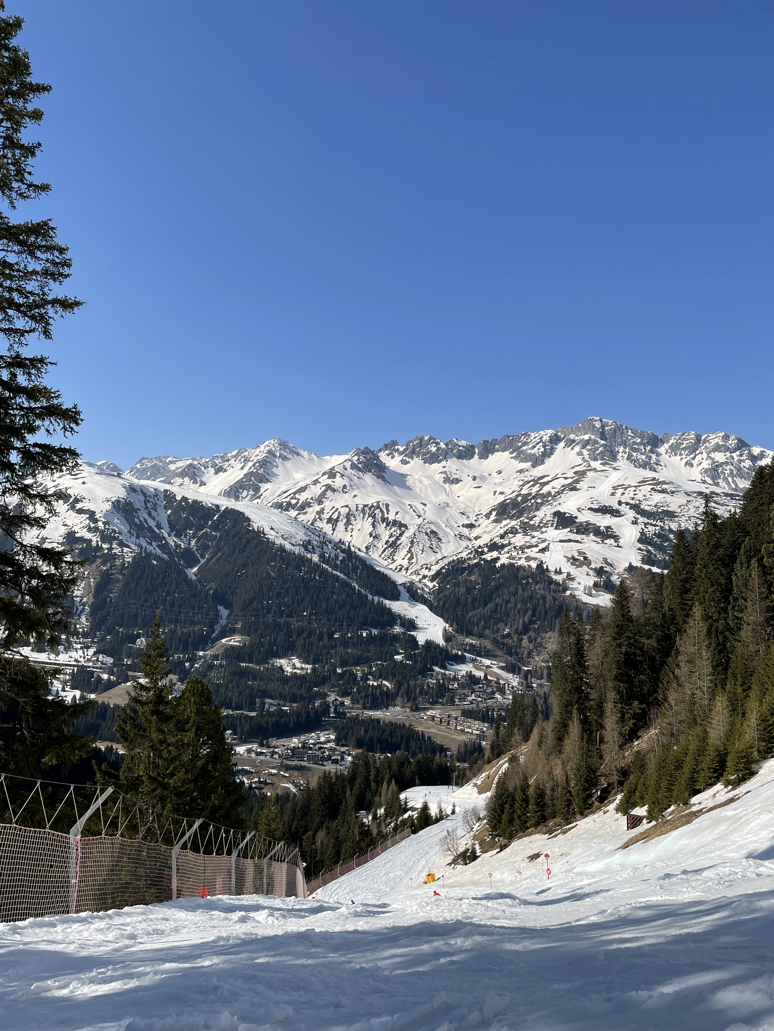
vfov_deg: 67.3
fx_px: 775
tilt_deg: +6.7
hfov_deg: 53.1
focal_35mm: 26
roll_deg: -0.4
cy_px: 516
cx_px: 387
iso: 32
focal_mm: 4.2
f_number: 1.6
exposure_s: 1/5291
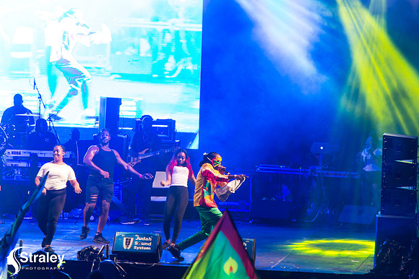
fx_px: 3490
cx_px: 210
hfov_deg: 6.9
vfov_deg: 4.6
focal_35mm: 300
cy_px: 140
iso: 3200
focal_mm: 300
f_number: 5.6
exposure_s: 1/200
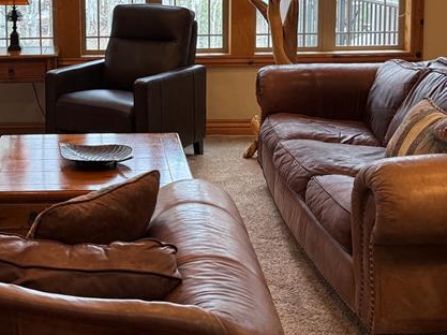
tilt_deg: -8.3
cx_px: 84
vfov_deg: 24.1
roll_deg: +1.2
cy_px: 37
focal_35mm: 59
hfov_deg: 31.8
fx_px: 761
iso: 80
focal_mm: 6.76
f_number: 1.78
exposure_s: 1/120
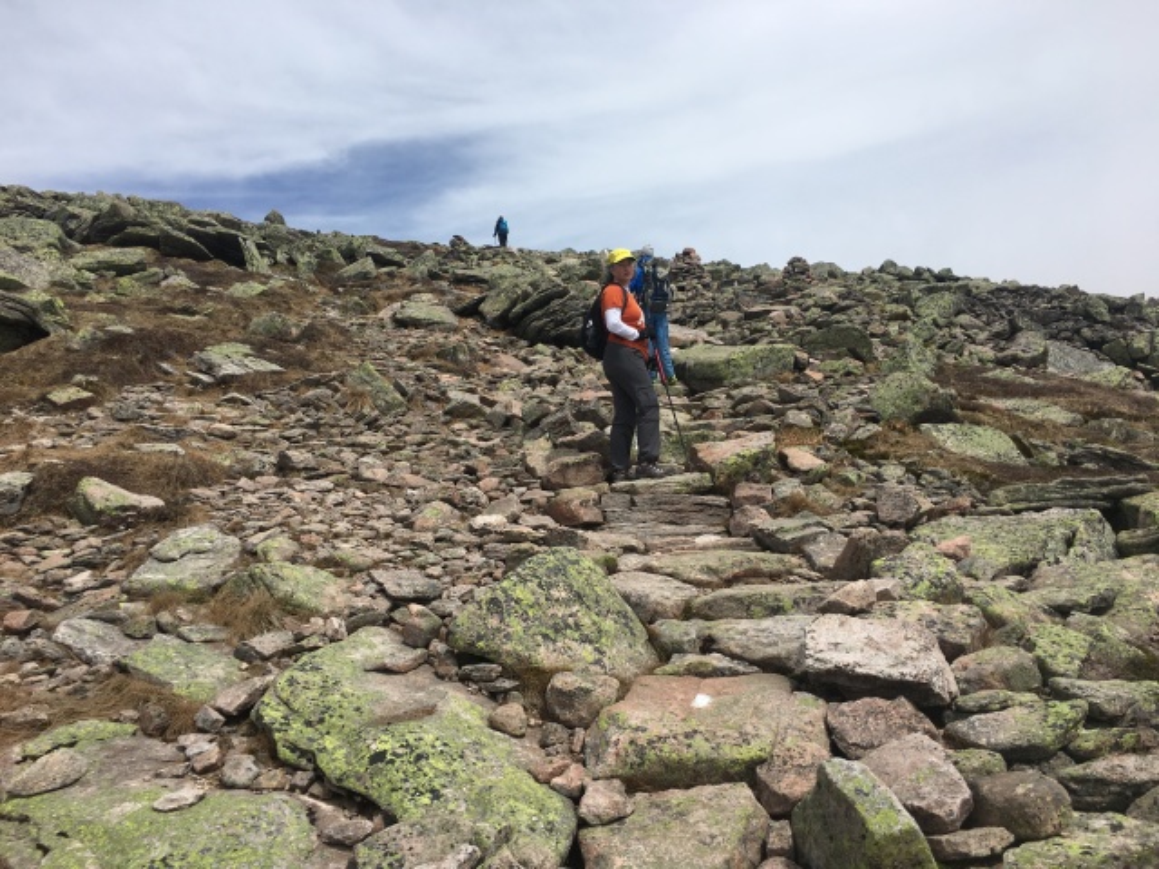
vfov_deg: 48.2
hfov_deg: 61.7
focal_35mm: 29
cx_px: 580
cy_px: 434
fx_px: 971
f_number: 2.2
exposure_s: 1/3077
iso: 25
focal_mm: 4.15
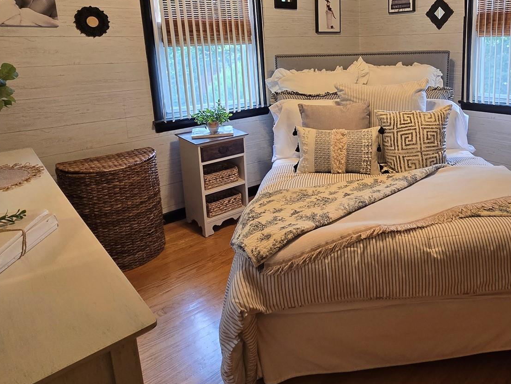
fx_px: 354
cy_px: 112
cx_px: 347
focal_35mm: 24
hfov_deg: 69.2
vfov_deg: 55.0
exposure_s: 1/60
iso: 200
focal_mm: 2.2
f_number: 2.2
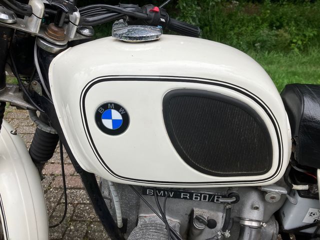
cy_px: 120
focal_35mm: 28
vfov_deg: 49.7
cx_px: 160
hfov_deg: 63.4
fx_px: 259
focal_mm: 3.99
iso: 32
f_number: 1.8
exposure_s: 1/684
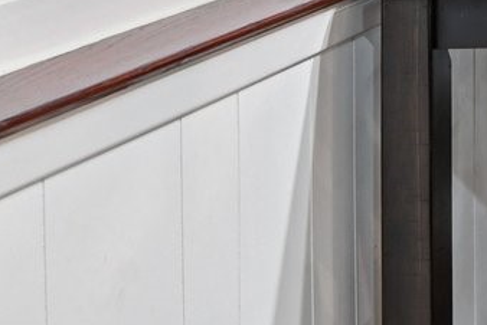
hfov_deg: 12.4
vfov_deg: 10.8
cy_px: -347
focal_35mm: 115
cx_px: 1278
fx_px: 1557
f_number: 8
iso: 400
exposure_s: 1/5
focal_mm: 19
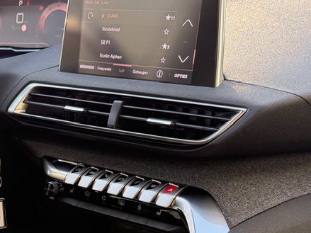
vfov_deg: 20.0
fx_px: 629
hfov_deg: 26.7
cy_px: 263
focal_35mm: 70
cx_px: 22
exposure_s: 1/228
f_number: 1.78
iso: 200
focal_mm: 6.76
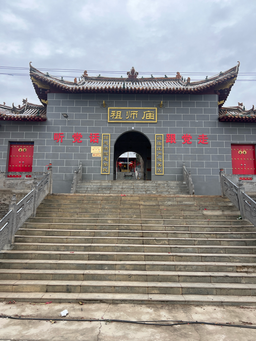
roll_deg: -0.8
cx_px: 128
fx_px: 256
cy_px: 170
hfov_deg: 53.1
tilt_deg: +8.4
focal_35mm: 26
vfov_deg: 67.3
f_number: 1.5
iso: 50
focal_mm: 5.7
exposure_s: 1/780
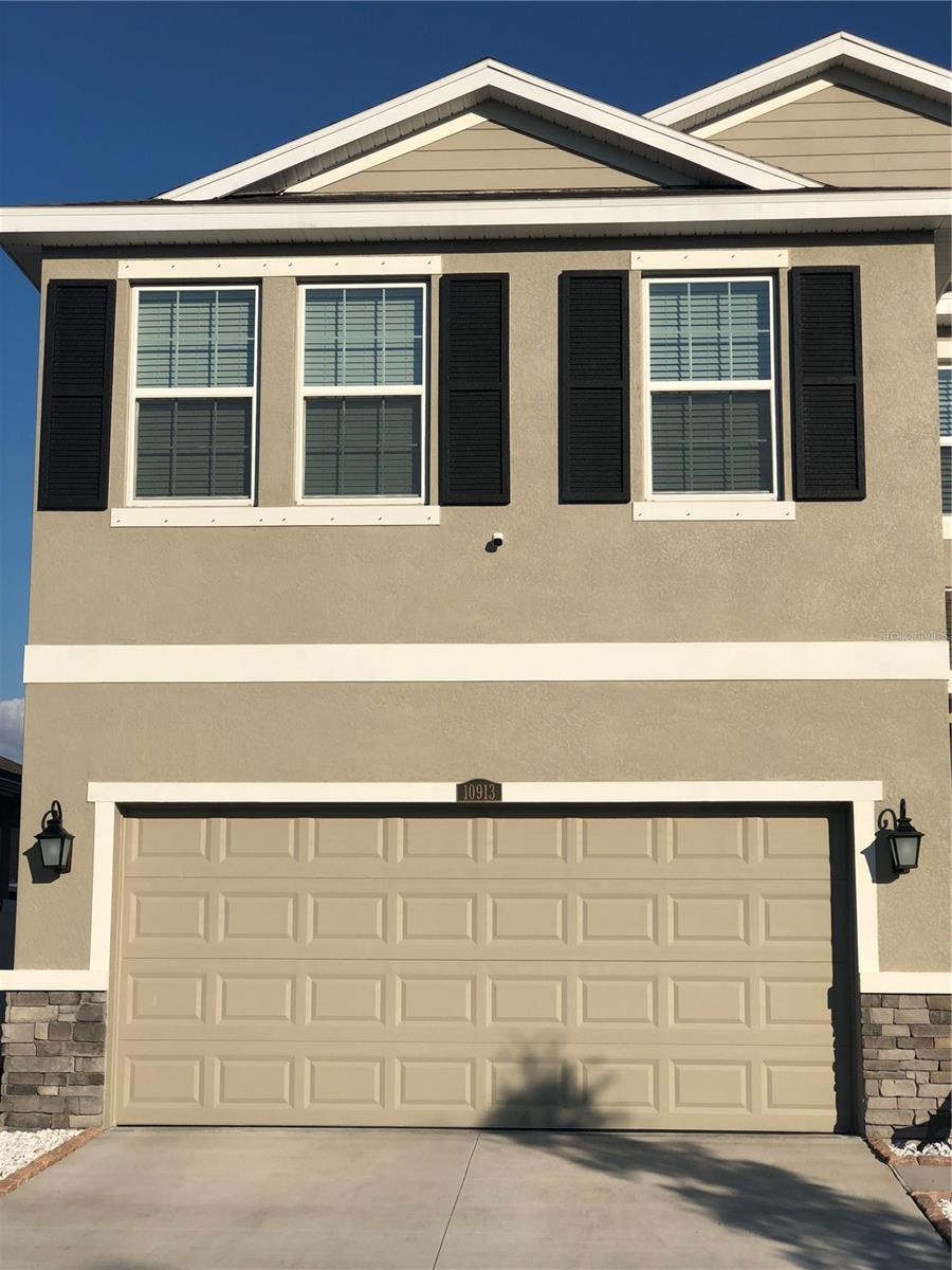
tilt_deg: +9.4
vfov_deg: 33.8
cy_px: 635
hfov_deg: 25.7
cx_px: 476
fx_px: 2090
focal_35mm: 57
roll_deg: -1.6
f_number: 2.8
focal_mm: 6.6
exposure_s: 1/1845
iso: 20
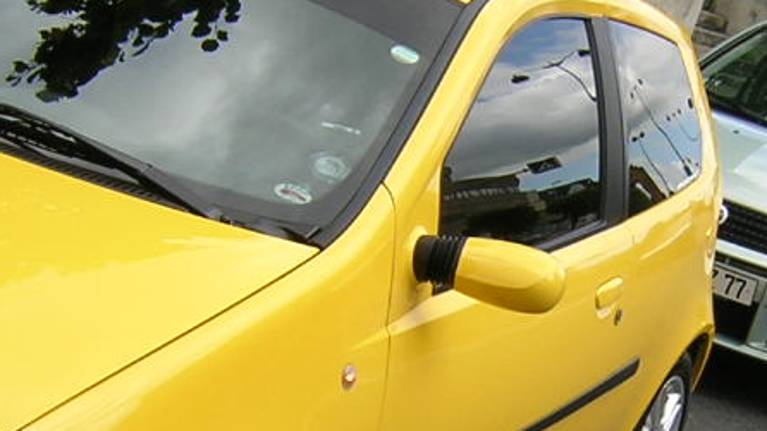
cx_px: 581
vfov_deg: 13.4
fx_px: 1831
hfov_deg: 23.4
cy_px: 299
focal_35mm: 90
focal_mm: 4.7
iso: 100
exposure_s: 1/164
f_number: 5.2
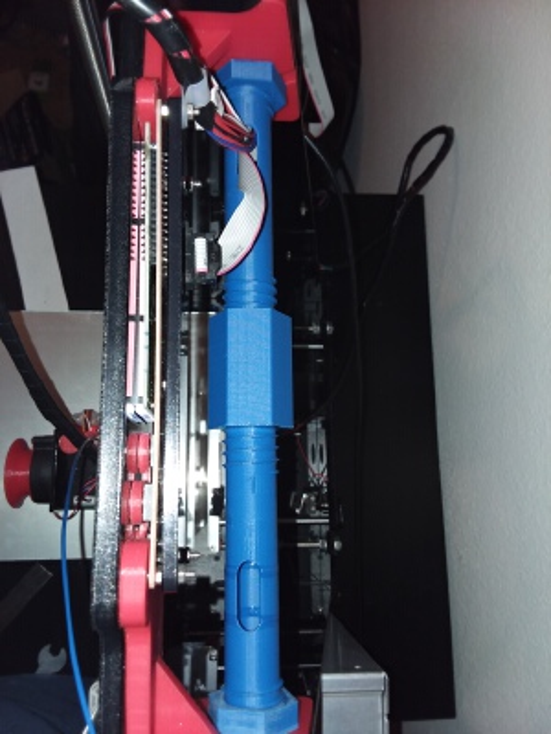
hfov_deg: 51.4
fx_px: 573
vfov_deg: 65.3
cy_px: 367
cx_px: 276
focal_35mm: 27
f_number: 1.9
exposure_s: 1/40
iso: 50
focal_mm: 2.91
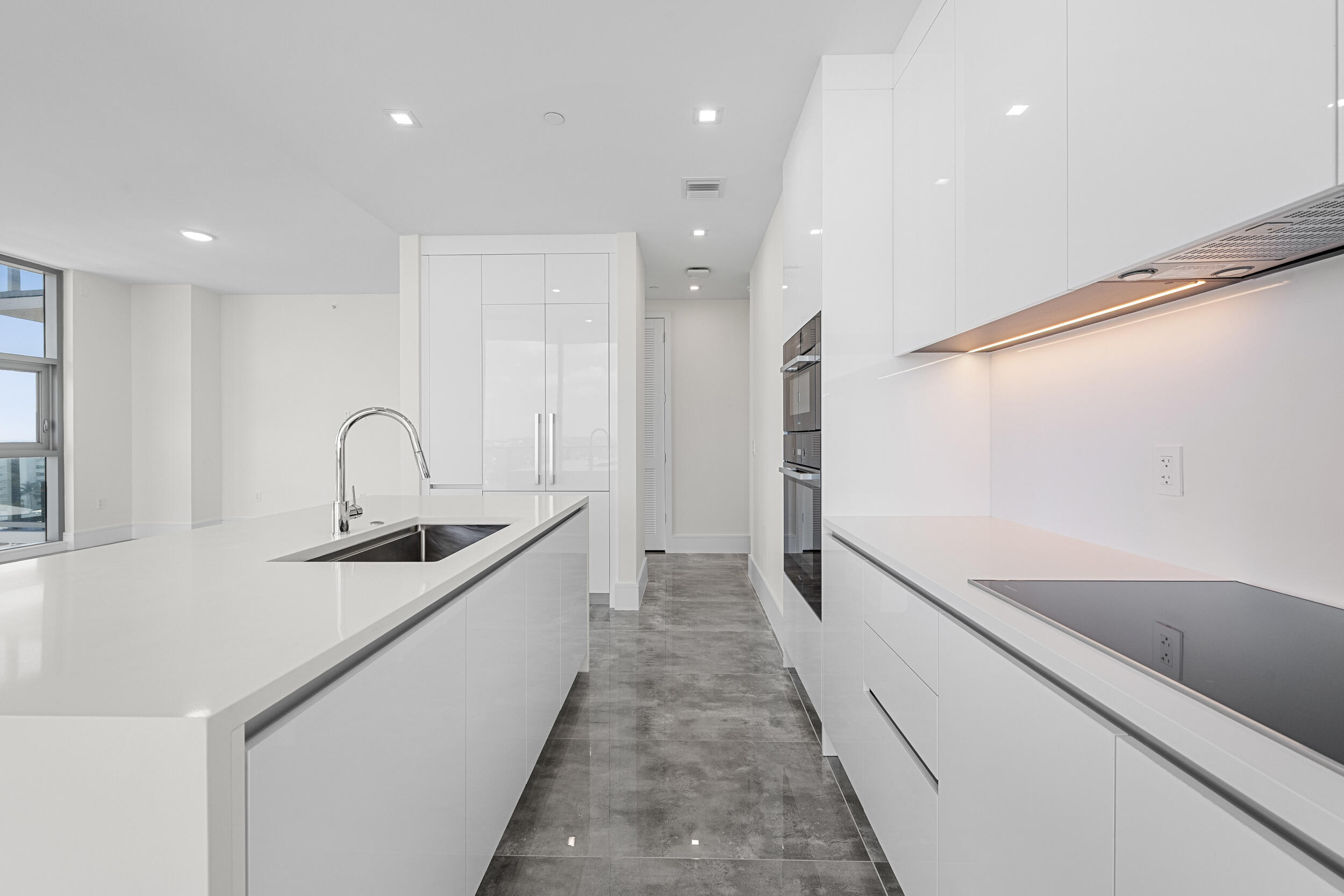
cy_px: 448
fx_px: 523
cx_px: 672
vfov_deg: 81.2
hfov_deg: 104.3
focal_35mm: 14
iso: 500
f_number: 8
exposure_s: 1/40
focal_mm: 14
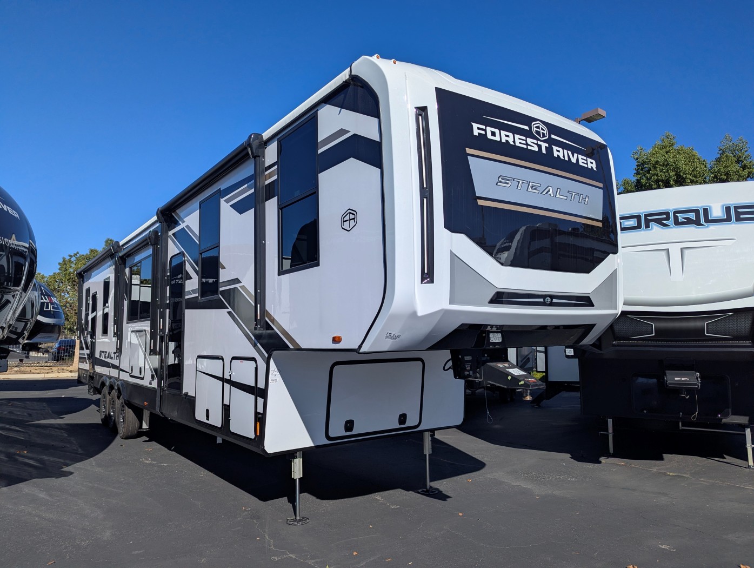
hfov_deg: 71.5
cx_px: 377
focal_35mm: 24
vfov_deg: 56.9
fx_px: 523
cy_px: 284
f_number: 1.85
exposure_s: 1/4525
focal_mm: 6.81
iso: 49
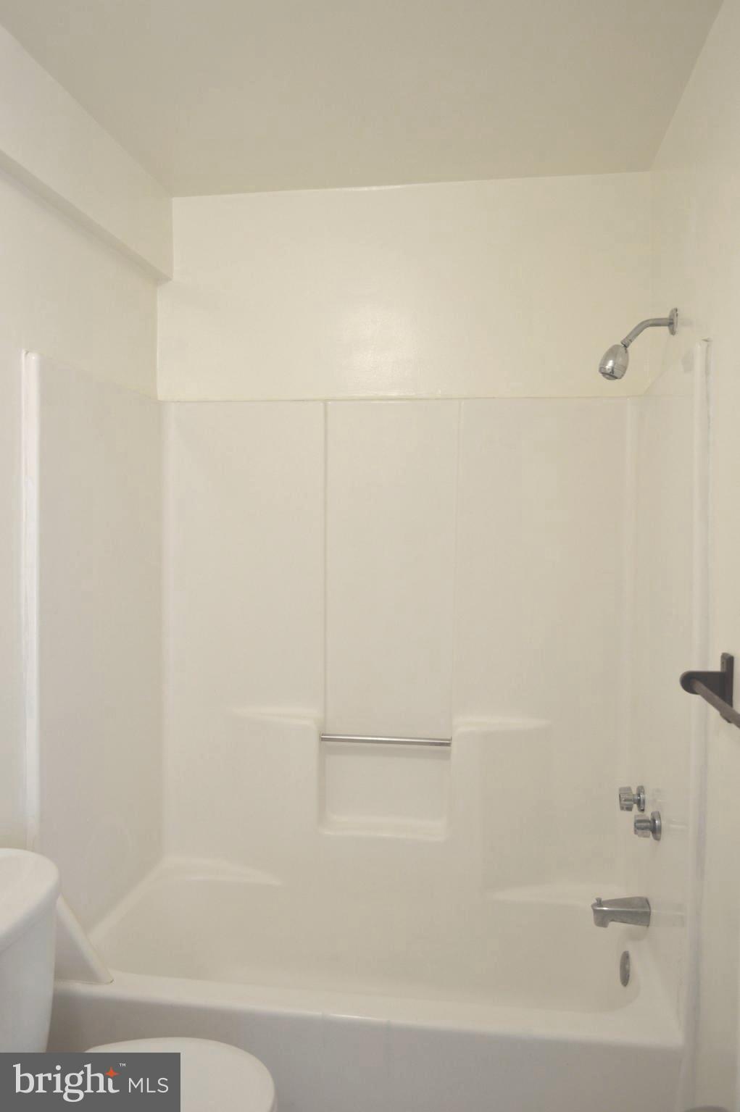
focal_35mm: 27
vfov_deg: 67.4
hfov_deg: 47.9
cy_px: 556
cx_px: 370
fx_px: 834
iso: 400
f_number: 3.5
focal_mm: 18
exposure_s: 1/30
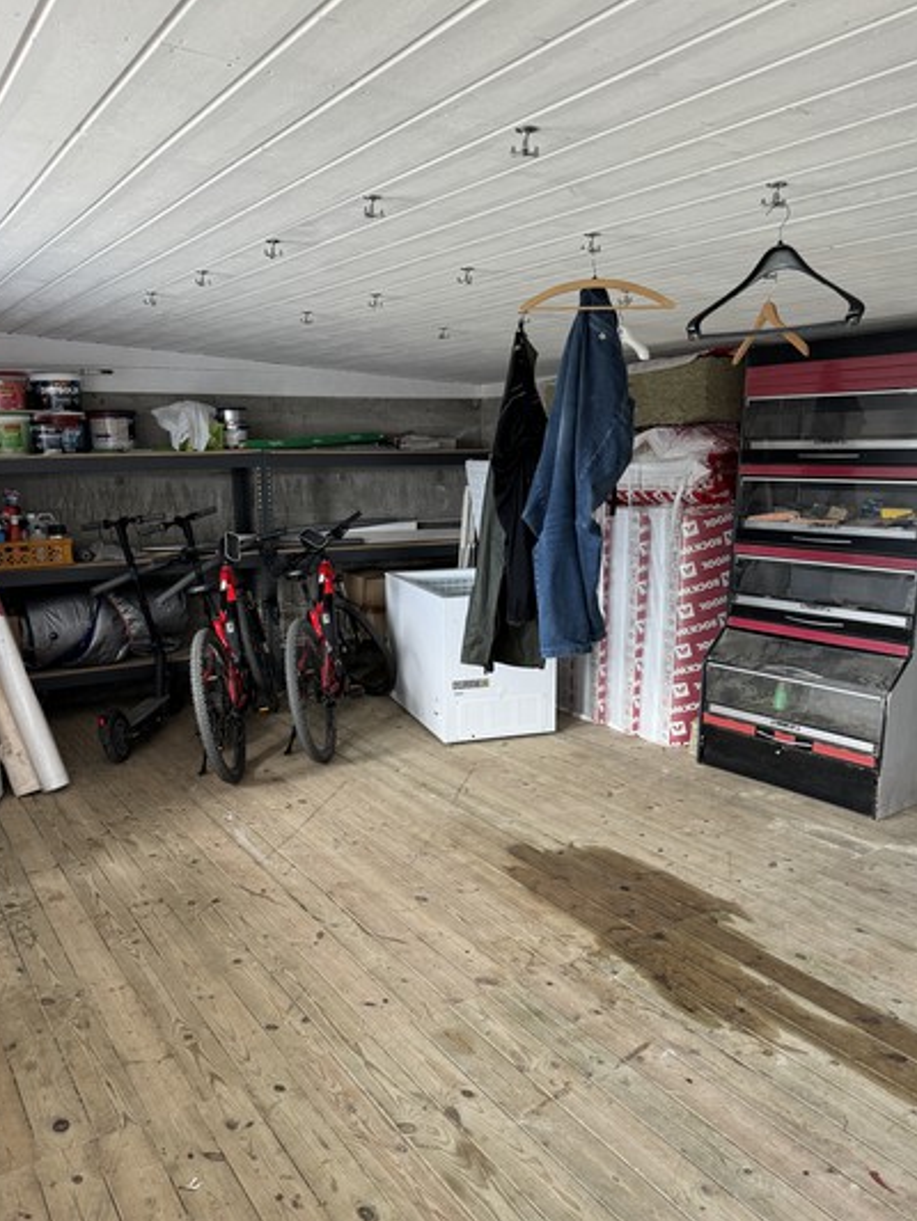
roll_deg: +1.4
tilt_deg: -11.4
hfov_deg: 51.3
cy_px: 662
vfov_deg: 65.2
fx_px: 953
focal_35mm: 27
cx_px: 410
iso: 160
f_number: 1.78
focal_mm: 6.86
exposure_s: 1/121
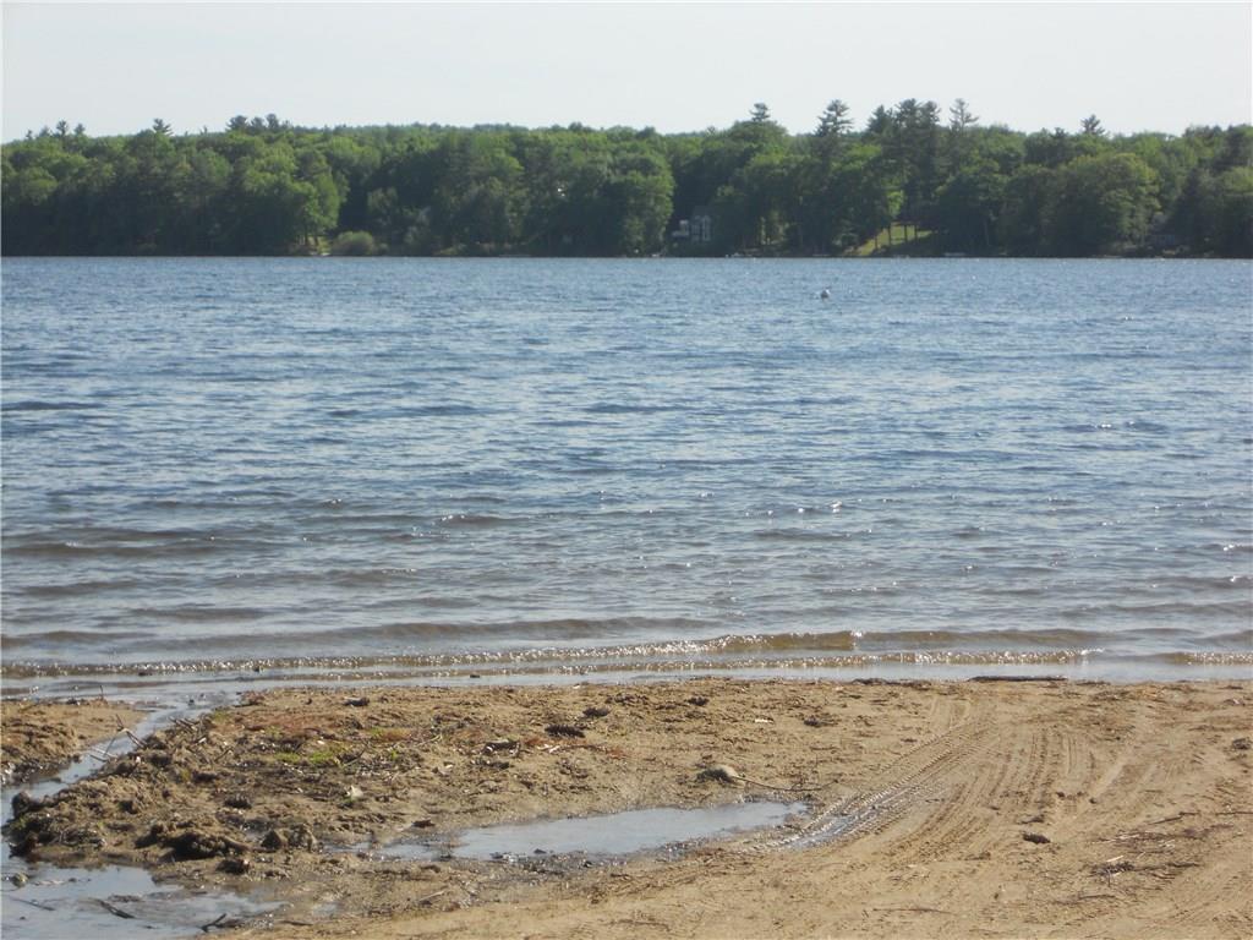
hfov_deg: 18.2
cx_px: 626
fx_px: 3909
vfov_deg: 13.7
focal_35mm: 108
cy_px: 470
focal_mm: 19.6
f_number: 5.9
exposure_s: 1/400
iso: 80
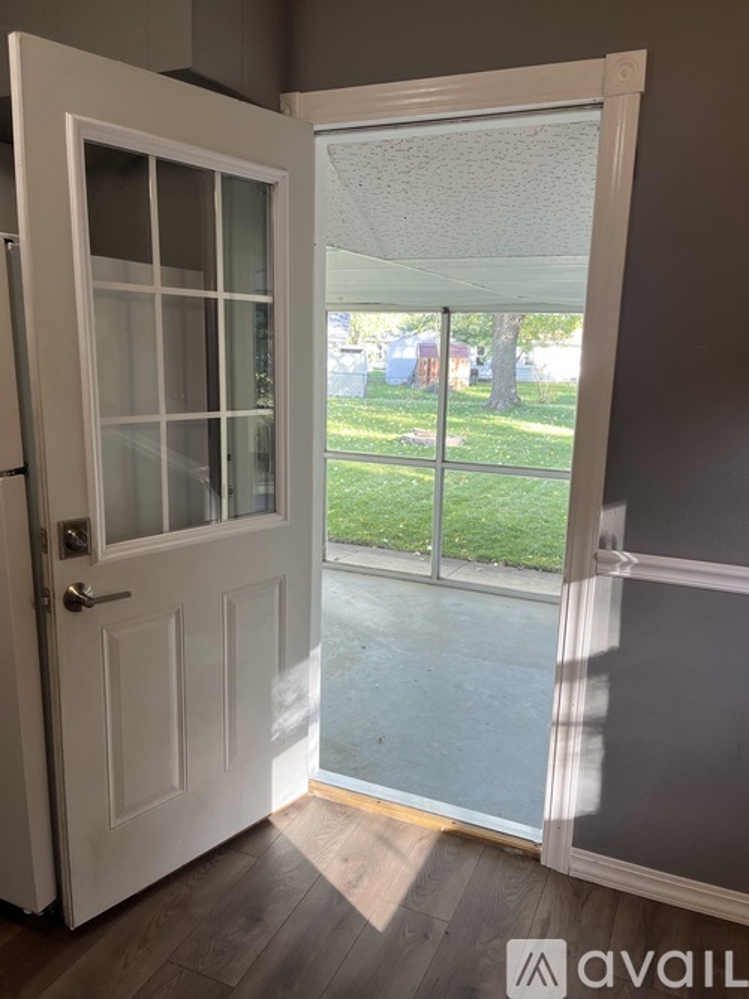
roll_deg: -1.5
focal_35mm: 26
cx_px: 374
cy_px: 500
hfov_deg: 53.0
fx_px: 750
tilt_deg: -11.6
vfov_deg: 67.3
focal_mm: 5.1
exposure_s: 1/120
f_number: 1.6
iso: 80
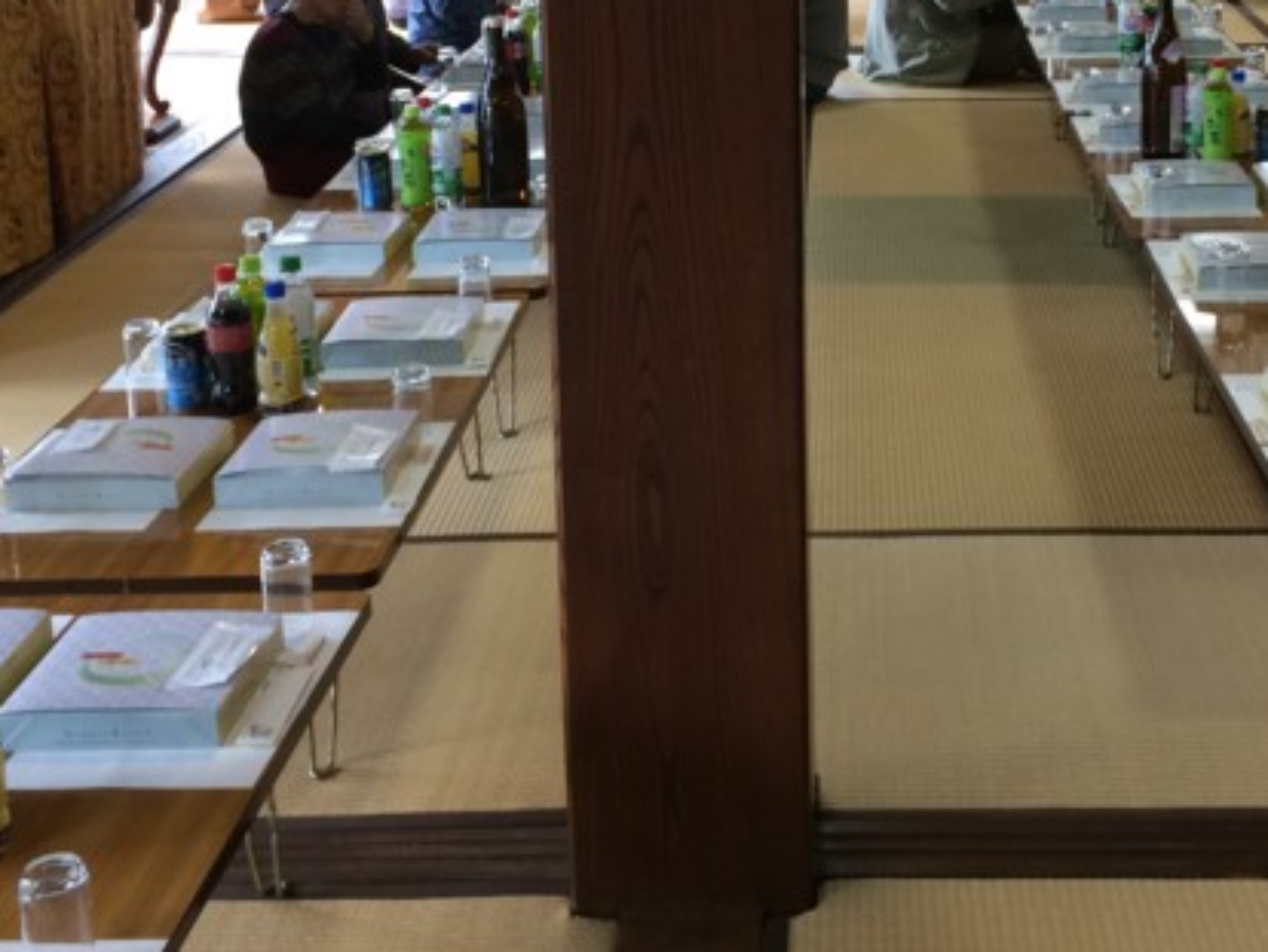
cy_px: 95
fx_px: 2052
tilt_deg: -13.8
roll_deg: +0.9
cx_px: 861
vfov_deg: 25.3
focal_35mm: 56
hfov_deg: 34.0
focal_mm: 4.15
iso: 80
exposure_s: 1/30
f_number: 2.2
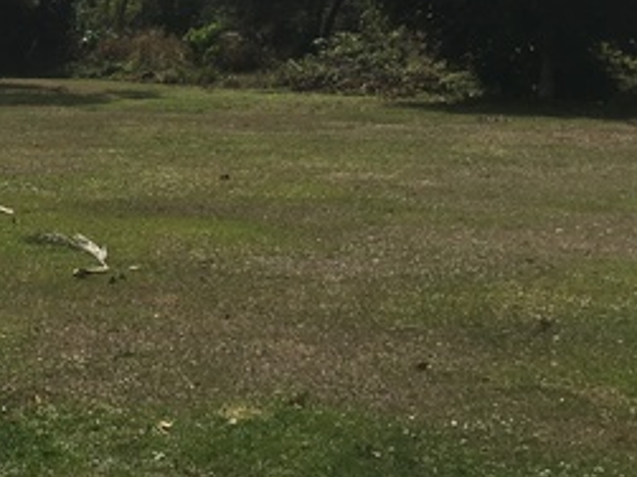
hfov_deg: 23.4
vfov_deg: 19.0
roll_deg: -0.6
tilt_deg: -2.1
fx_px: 1416
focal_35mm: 77
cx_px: -110
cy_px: 140
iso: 25
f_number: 2.2
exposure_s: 1/3205
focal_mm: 4.15
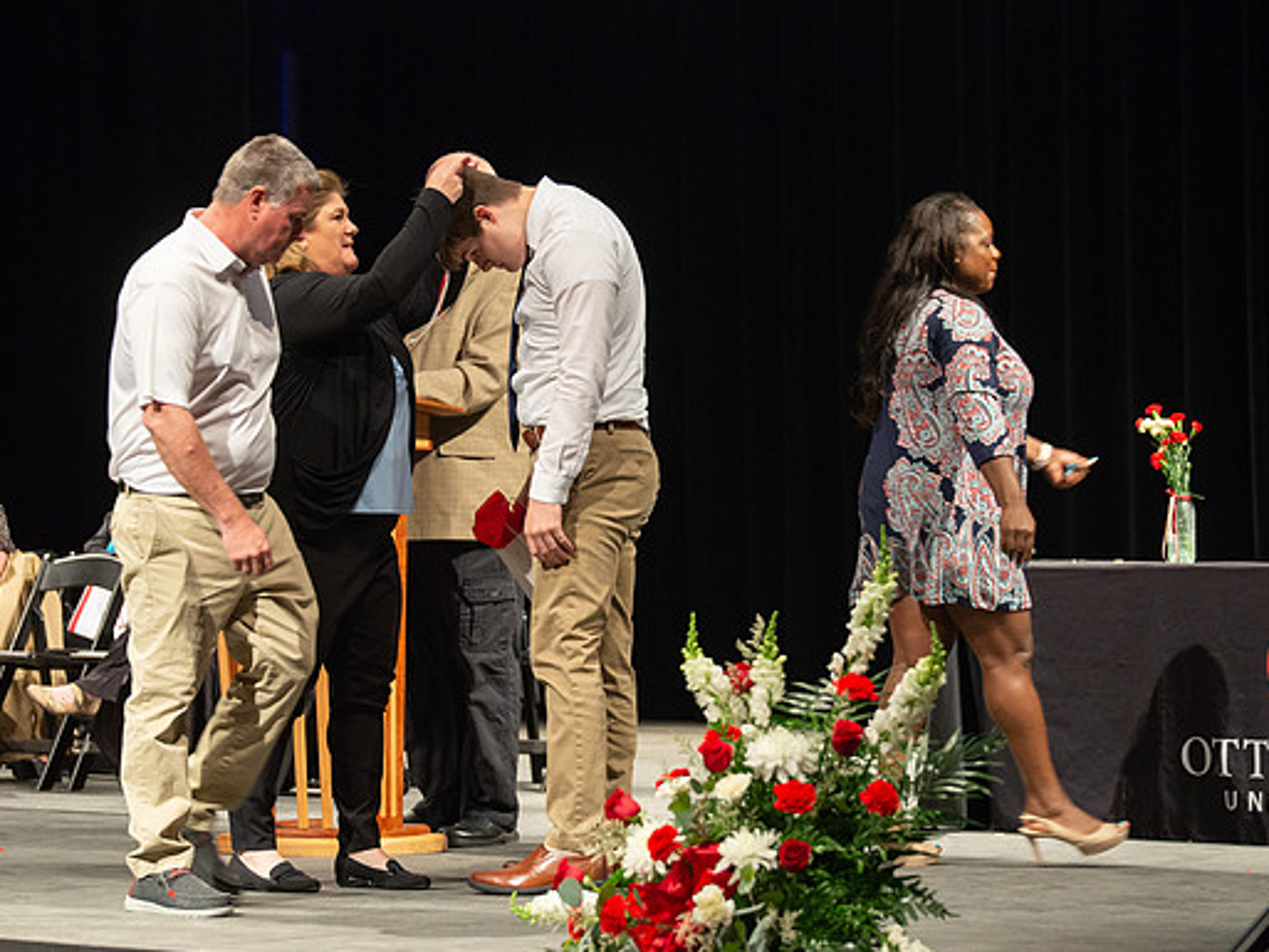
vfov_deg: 10.7
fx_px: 5097
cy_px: 439
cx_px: 557
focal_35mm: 139
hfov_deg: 14.2
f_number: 4
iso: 1600
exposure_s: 1/100
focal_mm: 105
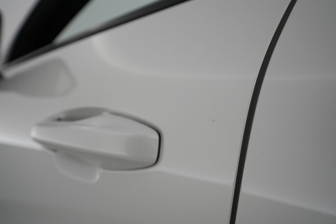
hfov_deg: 65.5
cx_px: 168
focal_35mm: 28
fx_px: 261
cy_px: 112
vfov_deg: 46.4
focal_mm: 28
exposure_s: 1/100
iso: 1250
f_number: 5.6
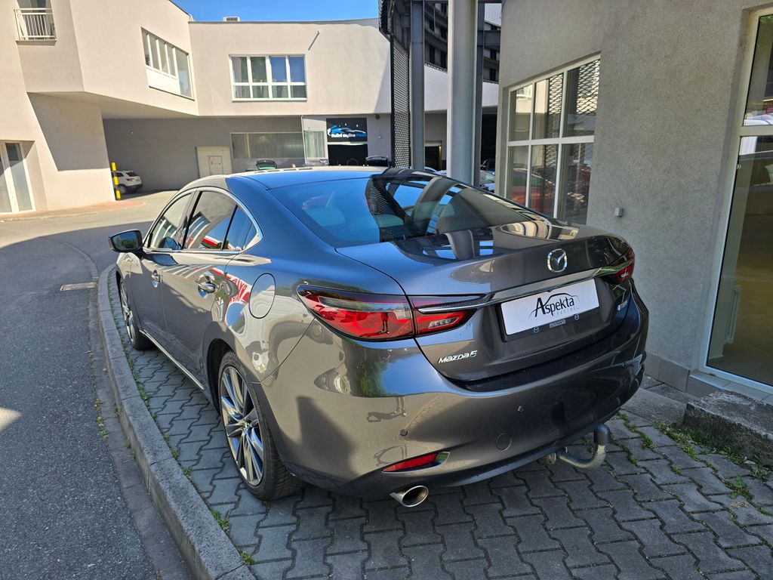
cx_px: 386
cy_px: 290
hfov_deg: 73.9
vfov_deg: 58.9
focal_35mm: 23
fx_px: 514
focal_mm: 6.3
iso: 12
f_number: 1.7
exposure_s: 1/333
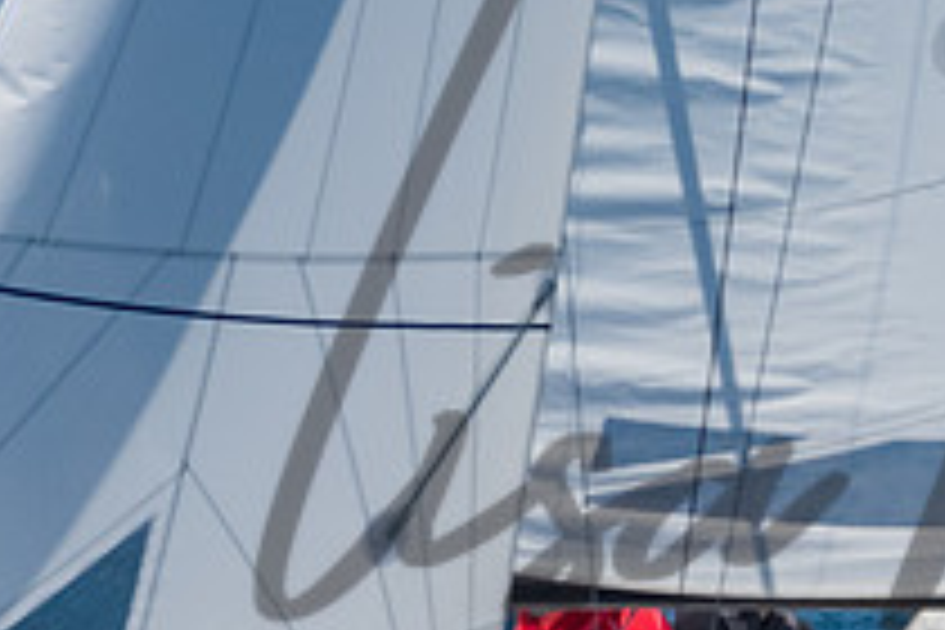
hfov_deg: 4.5
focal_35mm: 455
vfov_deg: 3.0
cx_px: 1260
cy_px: 428
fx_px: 11943
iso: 640
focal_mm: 110
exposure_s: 1/1250
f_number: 14
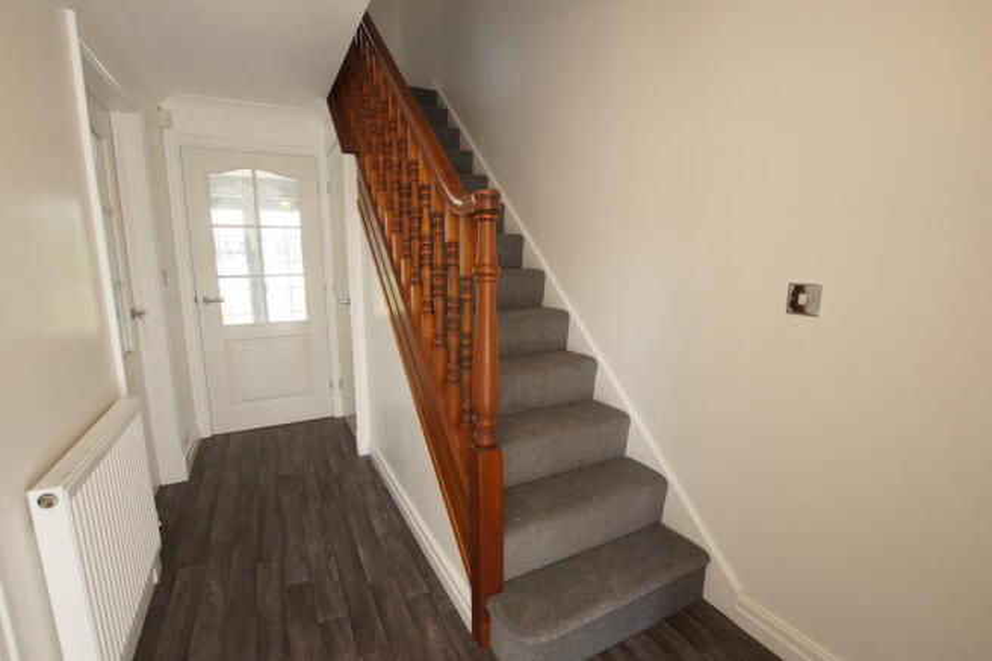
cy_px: 330
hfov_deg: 100.4
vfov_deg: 77.3
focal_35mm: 15
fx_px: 413
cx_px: 496
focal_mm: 10
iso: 1000
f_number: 7.1
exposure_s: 1/60
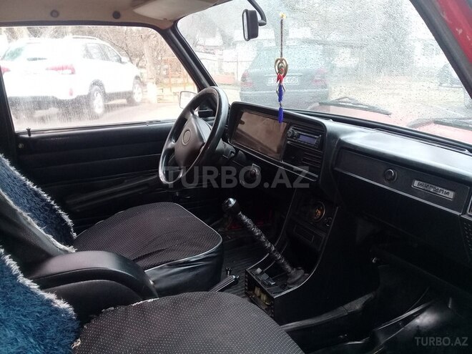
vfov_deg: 45.4
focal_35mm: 31
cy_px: 177
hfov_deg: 58.4
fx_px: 423
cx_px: 236
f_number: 2.2
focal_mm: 3.3
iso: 64
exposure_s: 1/33
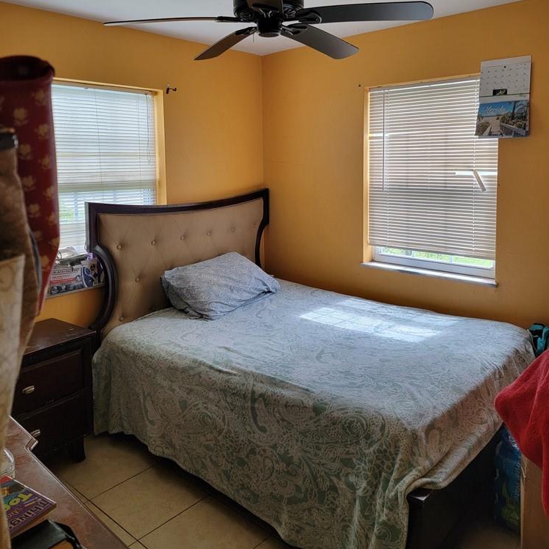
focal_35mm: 29
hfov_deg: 55.6
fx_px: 520
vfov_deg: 54.8
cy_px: 199
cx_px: 271
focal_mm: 6.7
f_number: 1.8
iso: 80
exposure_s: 1/120
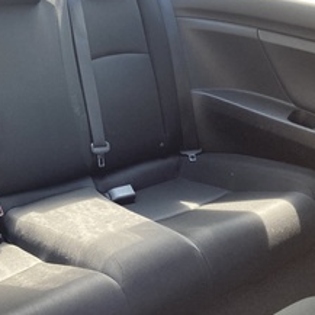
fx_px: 494
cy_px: 127
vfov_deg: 35.2
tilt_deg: -21.7
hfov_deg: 34.1
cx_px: 54
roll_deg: -0.1
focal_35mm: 48
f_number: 1.8
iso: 80
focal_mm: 3.99
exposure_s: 1/121
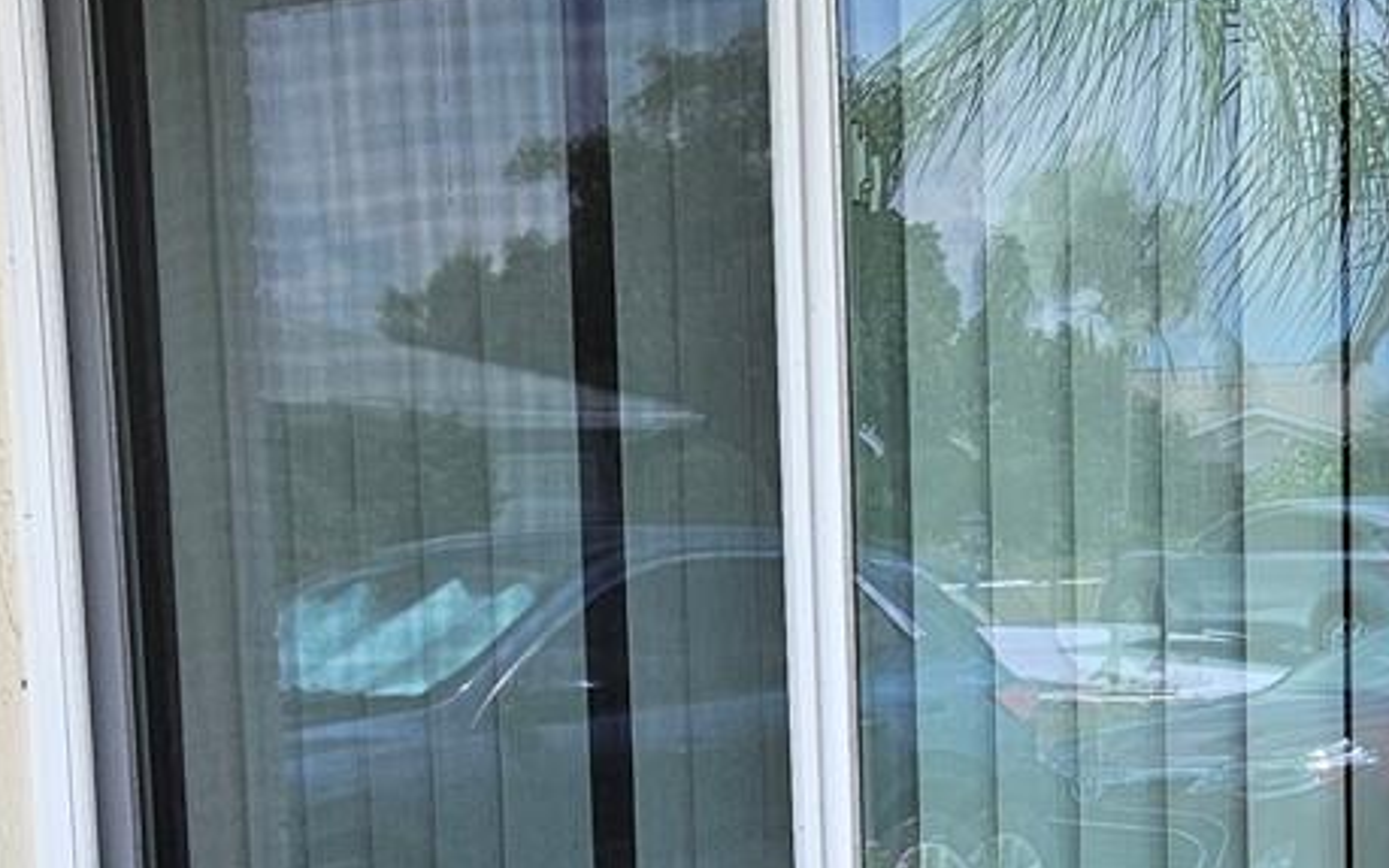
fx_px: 3218
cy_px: 874
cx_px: 617
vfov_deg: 15.1
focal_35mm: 85
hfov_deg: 24.3
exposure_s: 1/1265
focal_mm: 5.4
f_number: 1.8
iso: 40
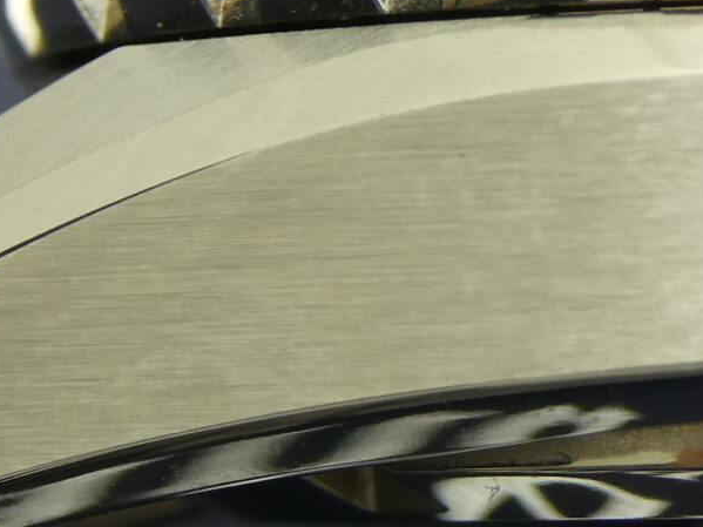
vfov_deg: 5.3
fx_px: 5645
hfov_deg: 7.0
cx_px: 944
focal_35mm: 278
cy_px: 58
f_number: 4.4
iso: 100
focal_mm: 11.7
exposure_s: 1/80
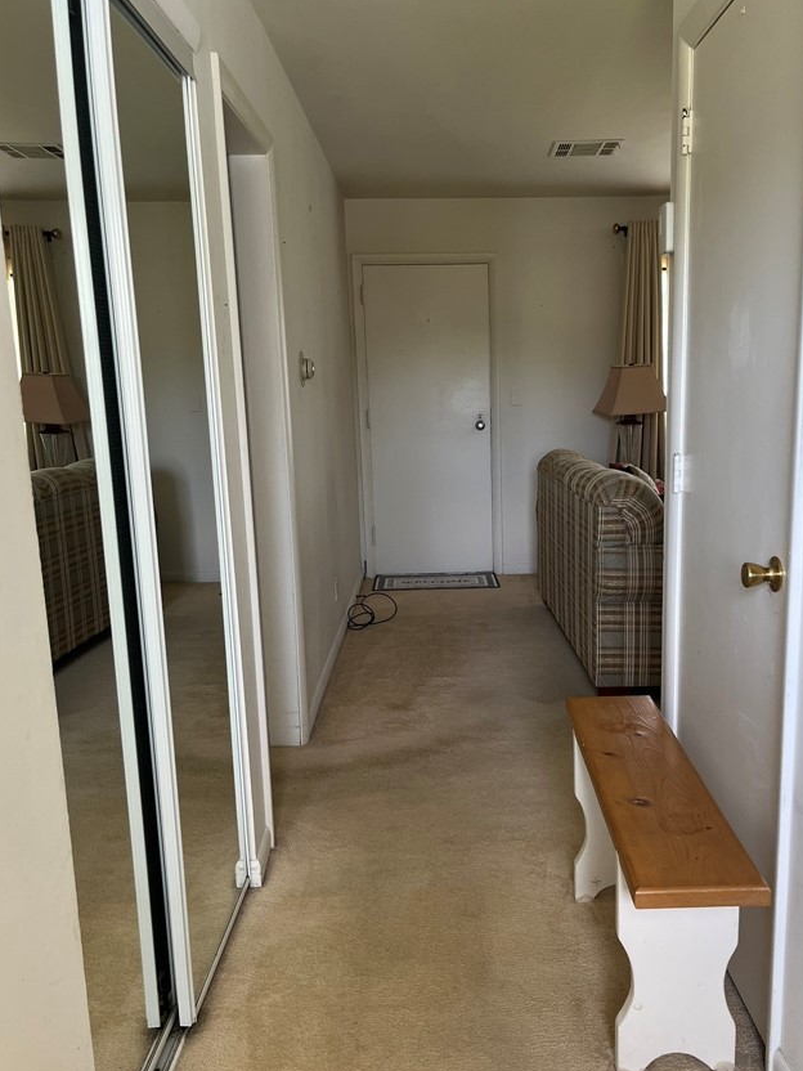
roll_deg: +1.4
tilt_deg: -11.5
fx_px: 990
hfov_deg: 44.0
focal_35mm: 32
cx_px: 471
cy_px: 583
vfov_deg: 56.7
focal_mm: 5.1
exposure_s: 1/60
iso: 64
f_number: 1.6
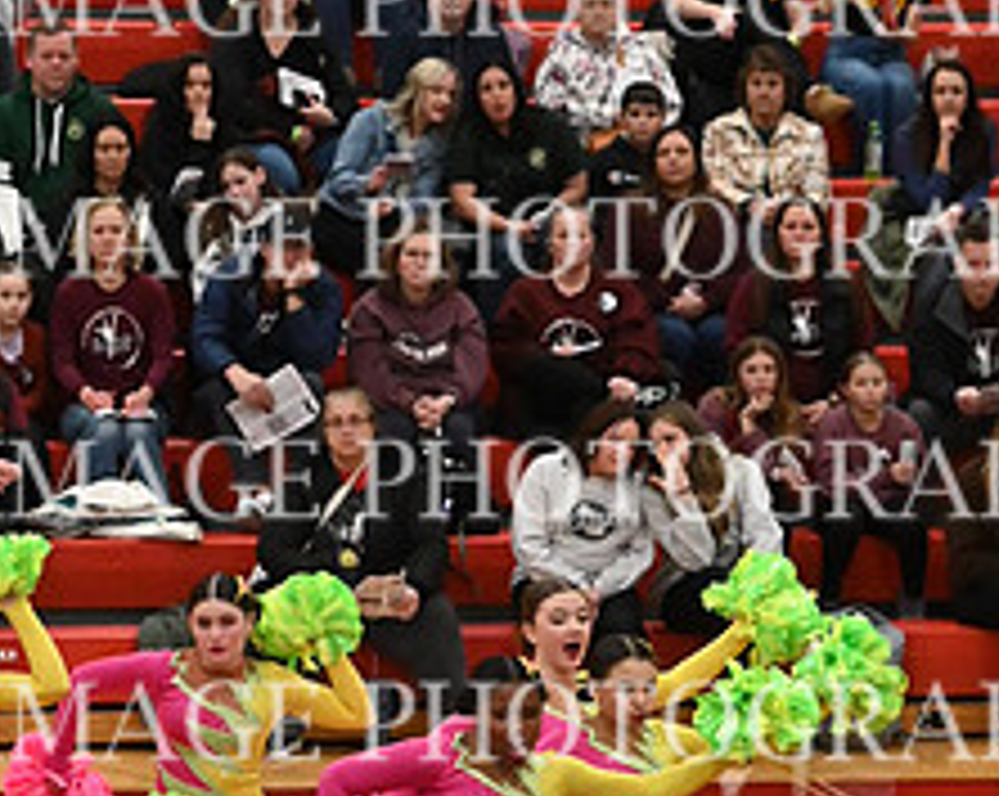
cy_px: 1084
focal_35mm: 258
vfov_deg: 5.9
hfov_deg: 7.5
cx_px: 326
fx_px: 7618
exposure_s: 1/400
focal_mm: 70
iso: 6400
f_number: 4
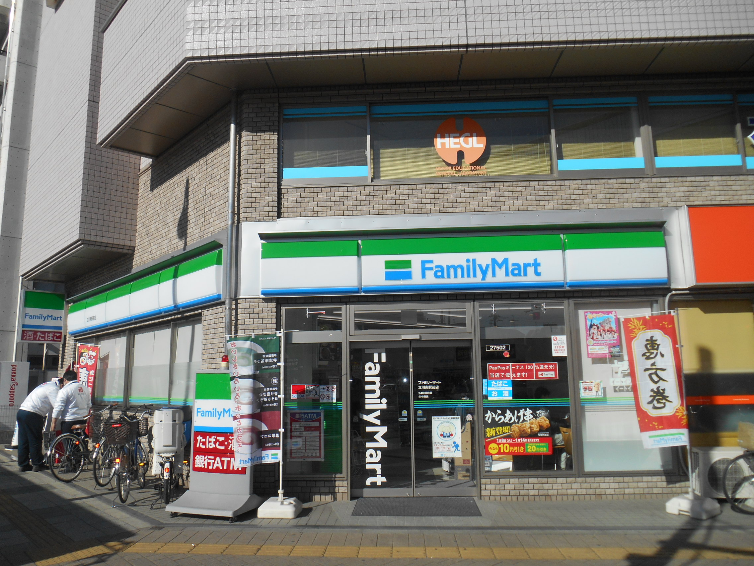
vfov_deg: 53.1
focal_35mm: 26
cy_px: 283
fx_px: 566
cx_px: 377
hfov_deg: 67.3
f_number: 3.4
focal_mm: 4.7
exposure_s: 1/1250
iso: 80
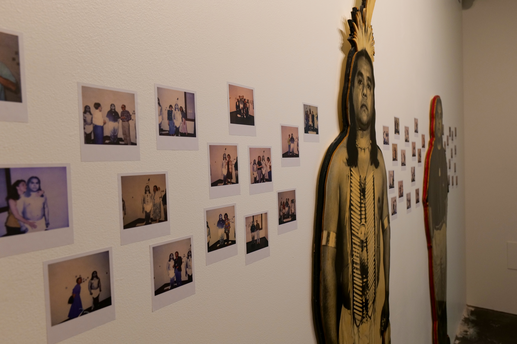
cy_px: 172
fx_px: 330
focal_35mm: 23
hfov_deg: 76.1
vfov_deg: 55.1
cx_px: 258
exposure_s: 1/60
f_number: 5.5
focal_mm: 23
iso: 1000
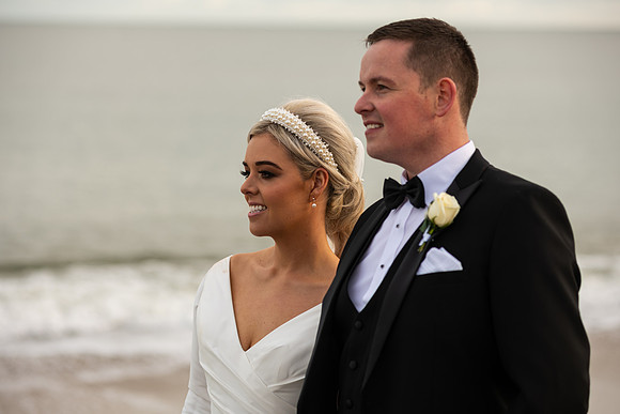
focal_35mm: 120
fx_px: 2067
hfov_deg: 17.1
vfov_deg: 11.4
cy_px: 207
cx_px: 310
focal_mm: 120
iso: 80
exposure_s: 1/200
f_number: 3.5
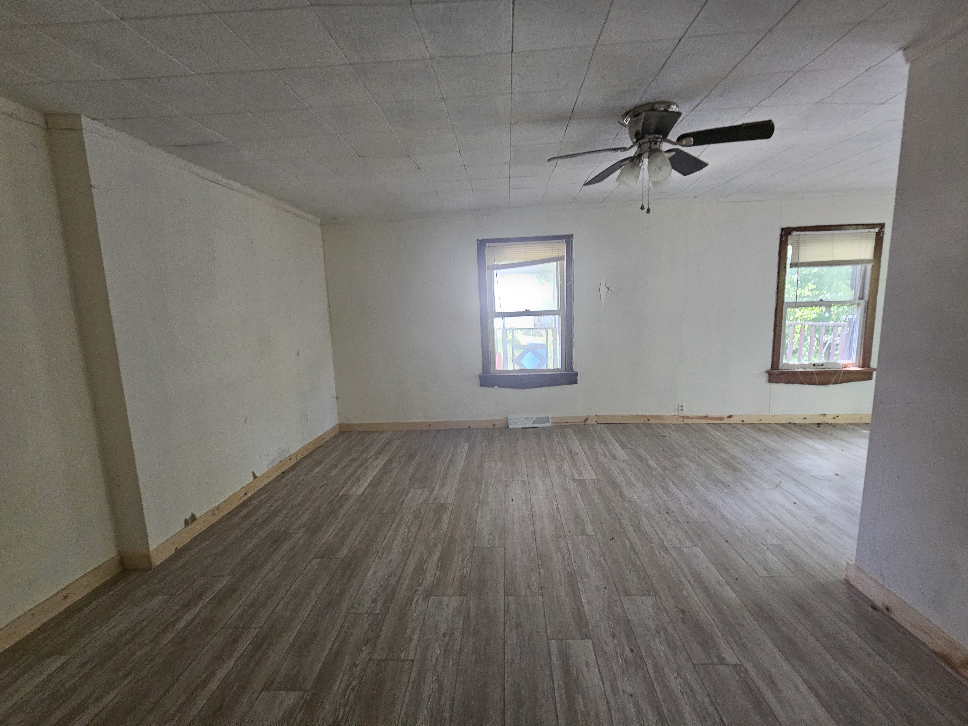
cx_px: 484
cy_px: 363
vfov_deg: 89.9
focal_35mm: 13
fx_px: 364
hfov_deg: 106.2
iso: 400
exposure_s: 1/30
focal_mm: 2.2
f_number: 2.2
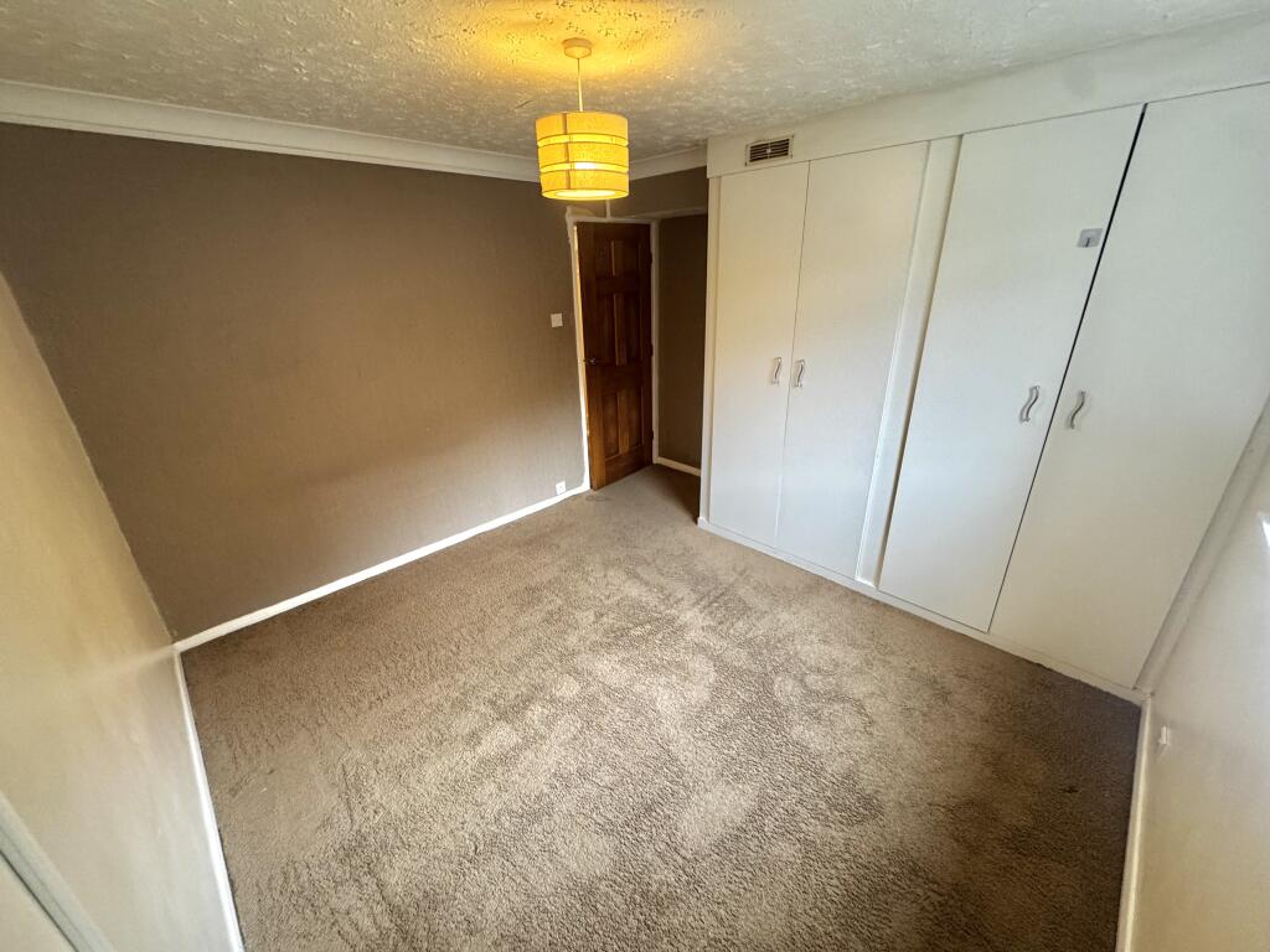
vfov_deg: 85.7
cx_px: 635
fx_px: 514
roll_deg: +1.5
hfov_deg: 102.1
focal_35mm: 14
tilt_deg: -21.7
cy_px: 476
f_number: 2.2
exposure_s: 1/50
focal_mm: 2.22
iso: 250
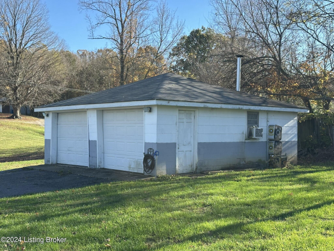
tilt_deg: +1.2
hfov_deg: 39.7
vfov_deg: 30.3
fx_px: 463
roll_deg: -1.5
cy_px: 126
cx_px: 167
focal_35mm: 48
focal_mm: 6.86
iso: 64
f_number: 1.78
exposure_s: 1/1305
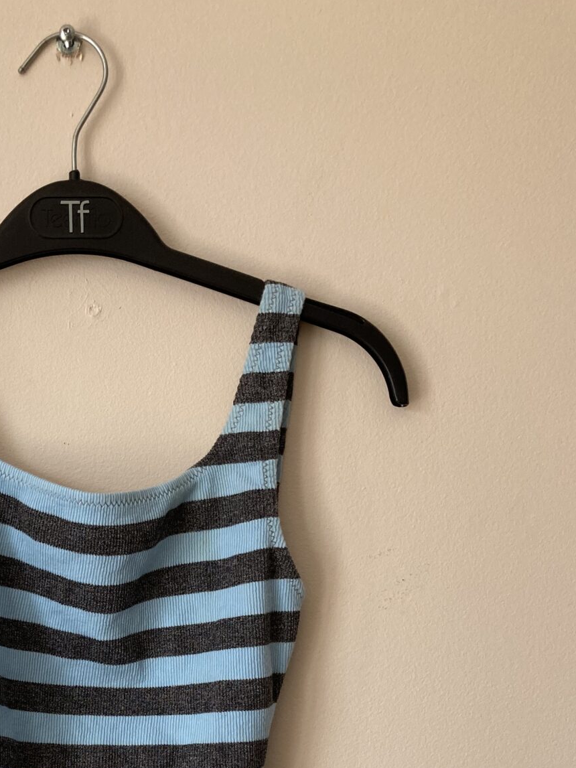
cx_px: 93
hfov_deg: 28.3
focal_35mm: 50
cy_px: 680
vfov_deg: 36.1
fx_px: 1110
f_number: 1.8
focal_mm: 3.99
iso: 64
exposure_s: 1/121
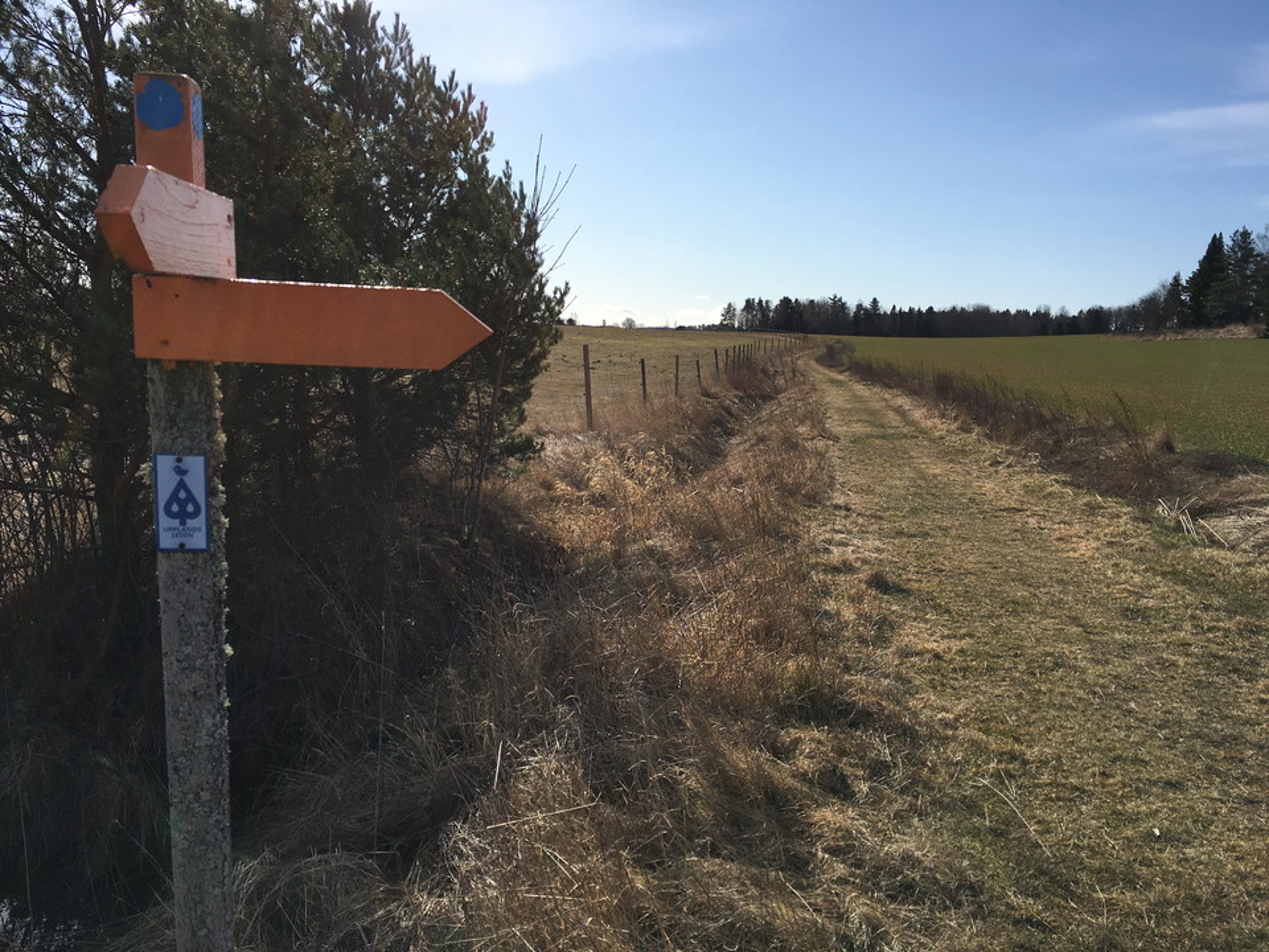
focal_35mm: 29
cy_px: 476
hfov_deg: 61.7
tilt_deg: -7.4
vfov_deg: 48.2
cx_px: 634
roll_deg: -1.6
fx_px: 1063
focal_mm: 4.15
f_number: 2.2
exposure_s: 1/2653
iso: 25
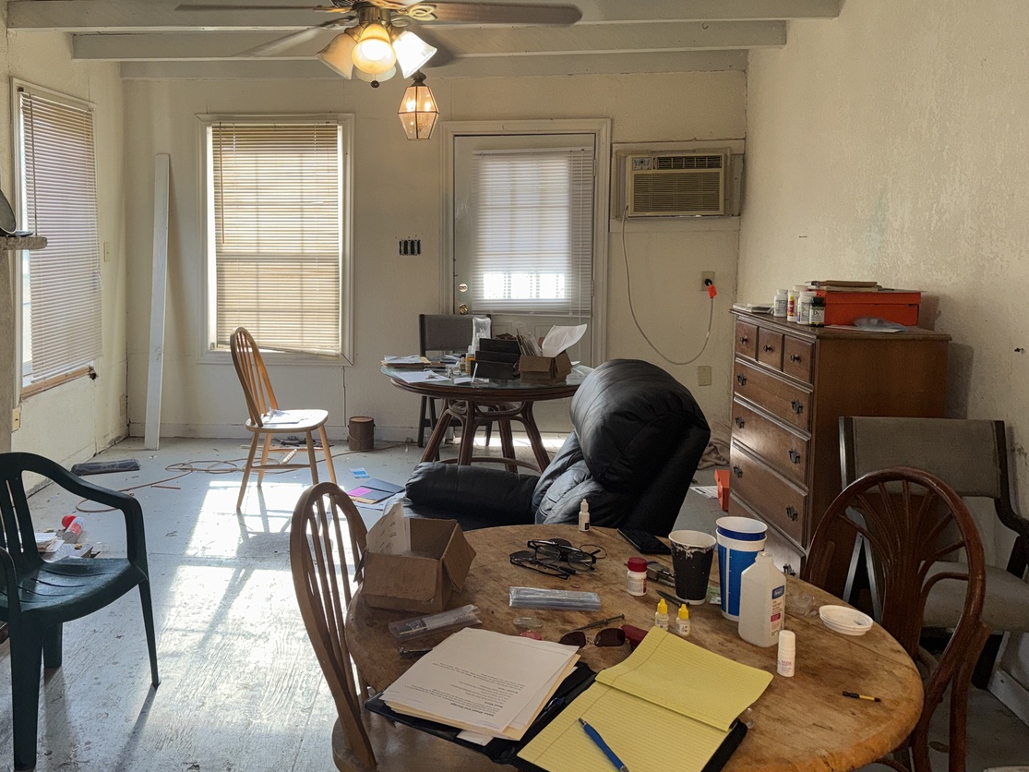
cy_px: 285
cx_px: 374
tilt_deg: -5.7
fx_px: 921
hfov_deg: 57.5
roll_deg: -0.1
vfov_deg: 45.0
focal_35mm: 31
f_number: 1.78
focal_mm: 6.76
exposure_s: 1/120
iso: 50
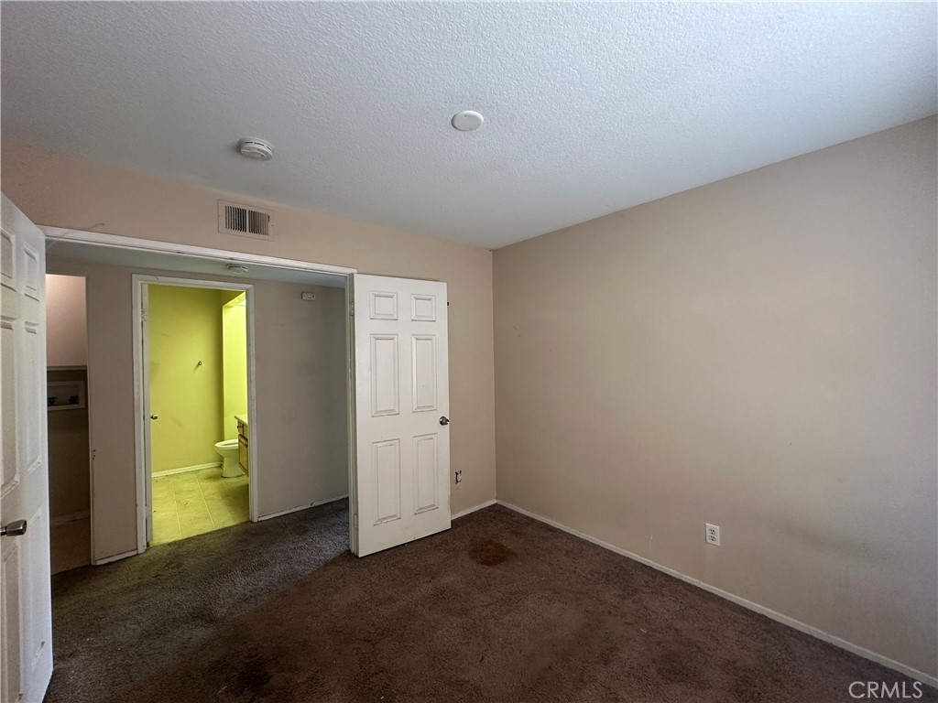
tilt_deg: +2.6
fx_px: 379
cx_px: 469
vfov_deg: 85.7
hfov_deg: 102.1
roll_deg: +0.5
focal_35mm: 14
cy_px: 352
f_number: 2.2
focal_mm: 2.22
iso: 160
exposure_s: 1/60
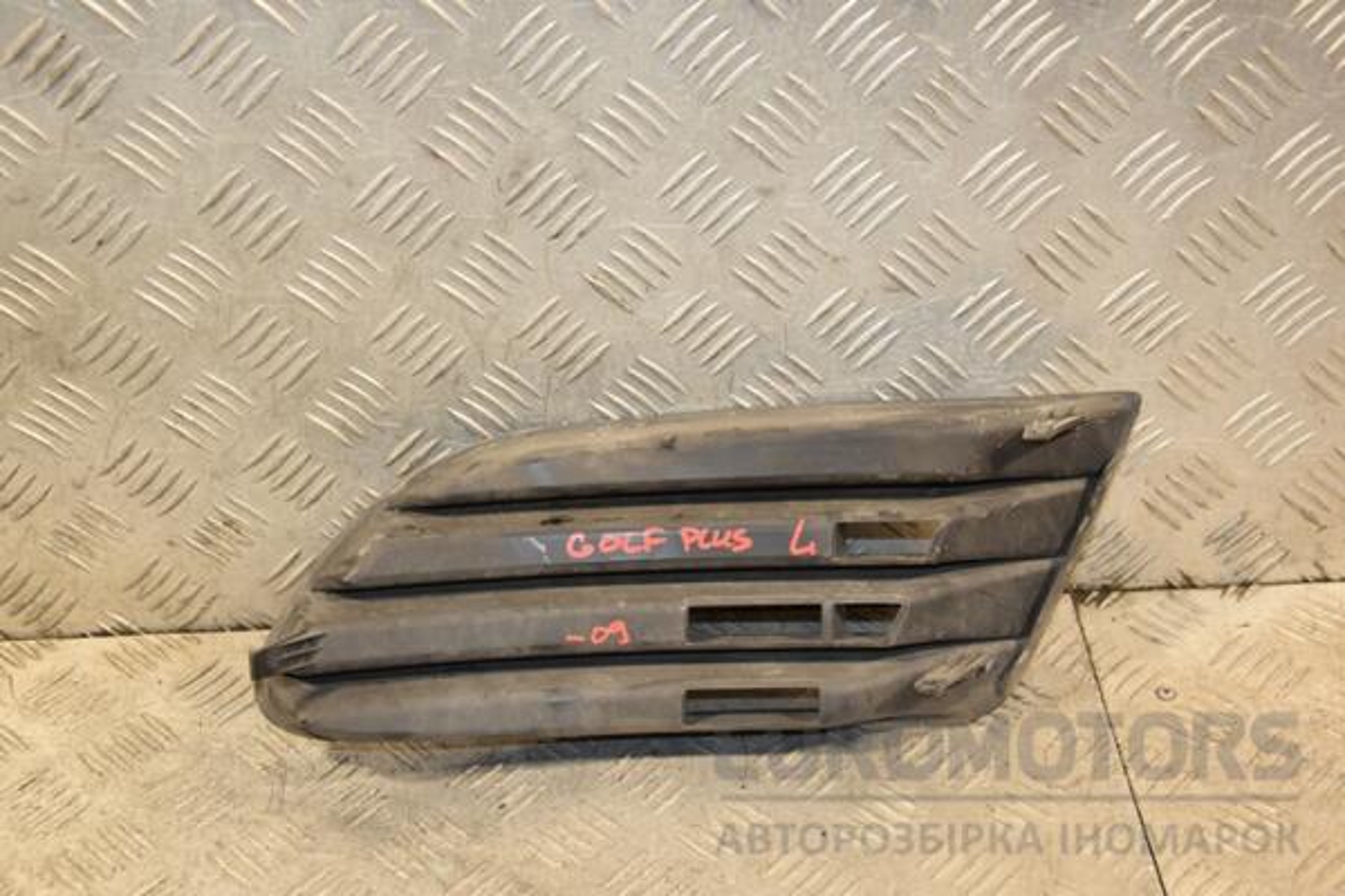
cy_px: 448
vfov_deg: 23.8
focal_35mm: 57
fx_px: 2129
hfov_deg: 35.1
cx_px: 672
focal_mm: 38
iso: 800
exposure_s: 1/125
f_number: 5
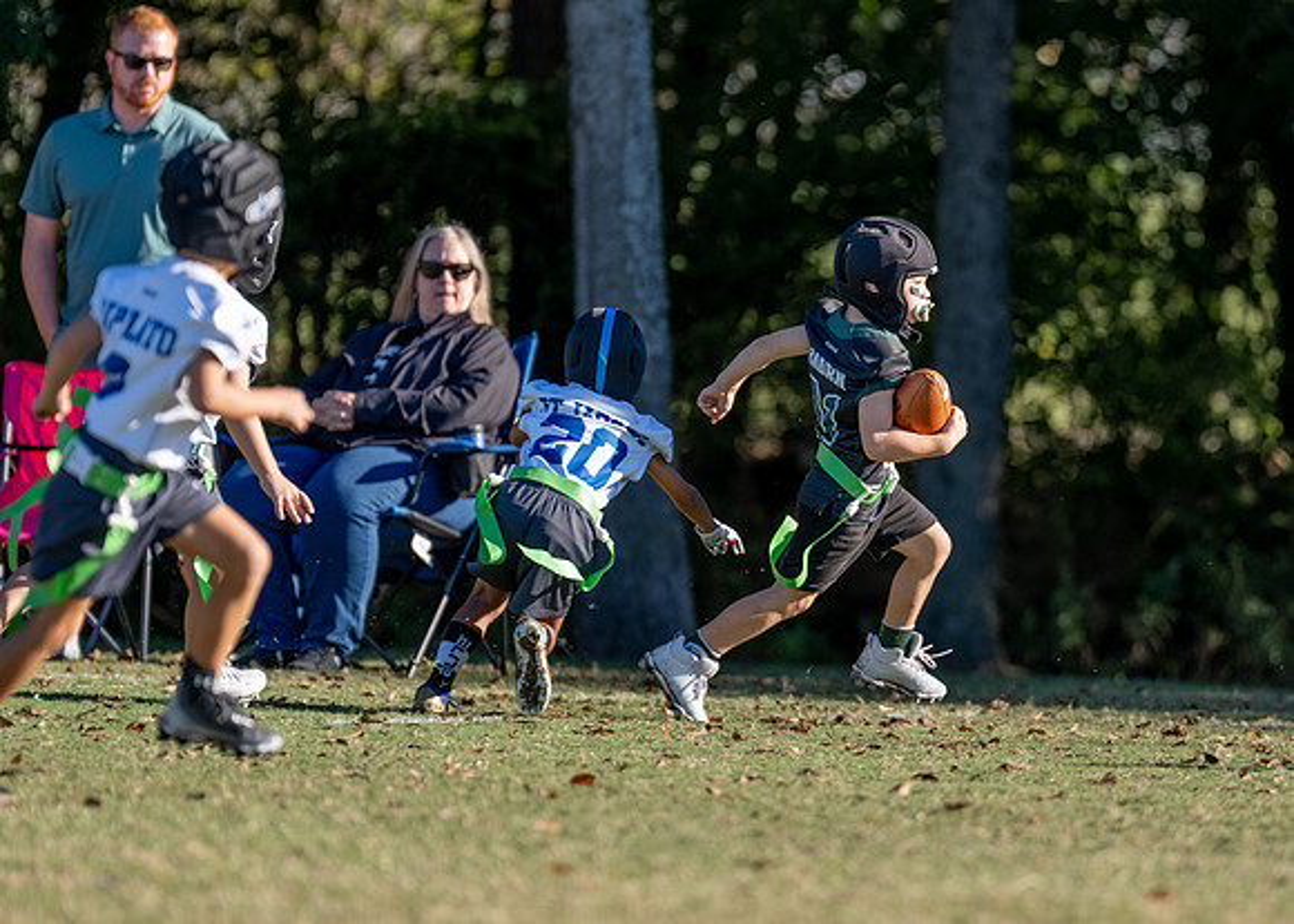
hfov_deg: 5.8
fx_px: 12716
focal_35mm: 346
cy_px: 495
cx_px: 827
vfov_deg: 4.2
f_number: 2.8
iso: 100
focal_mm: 200
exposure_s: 1/1250
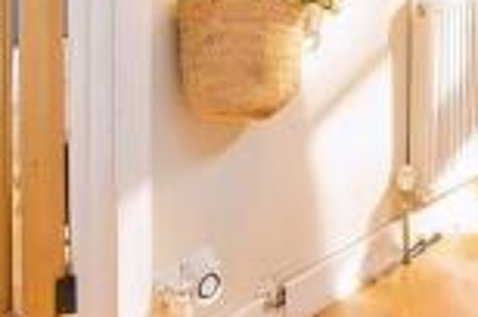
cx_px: 573
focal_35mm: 64
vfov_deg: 19.0
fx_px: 848
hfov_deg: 27.7
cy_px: -132
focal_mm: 10
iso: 1400
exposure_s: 1/125
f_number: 4.5
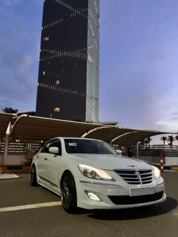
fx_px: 178
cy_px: 118
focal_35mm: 26
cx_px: 89
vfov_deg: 67.3
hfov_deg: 53.1
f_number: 1.5
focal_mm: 5.7
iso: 125
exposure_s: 1/60
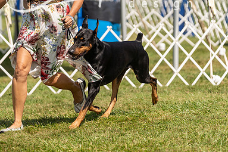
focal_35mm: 261
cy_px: 25
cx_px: 106
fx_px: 1652
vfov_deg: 5.3
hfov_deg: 7.9
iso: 200
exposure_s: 1/3200
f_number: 2.8
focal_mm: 148
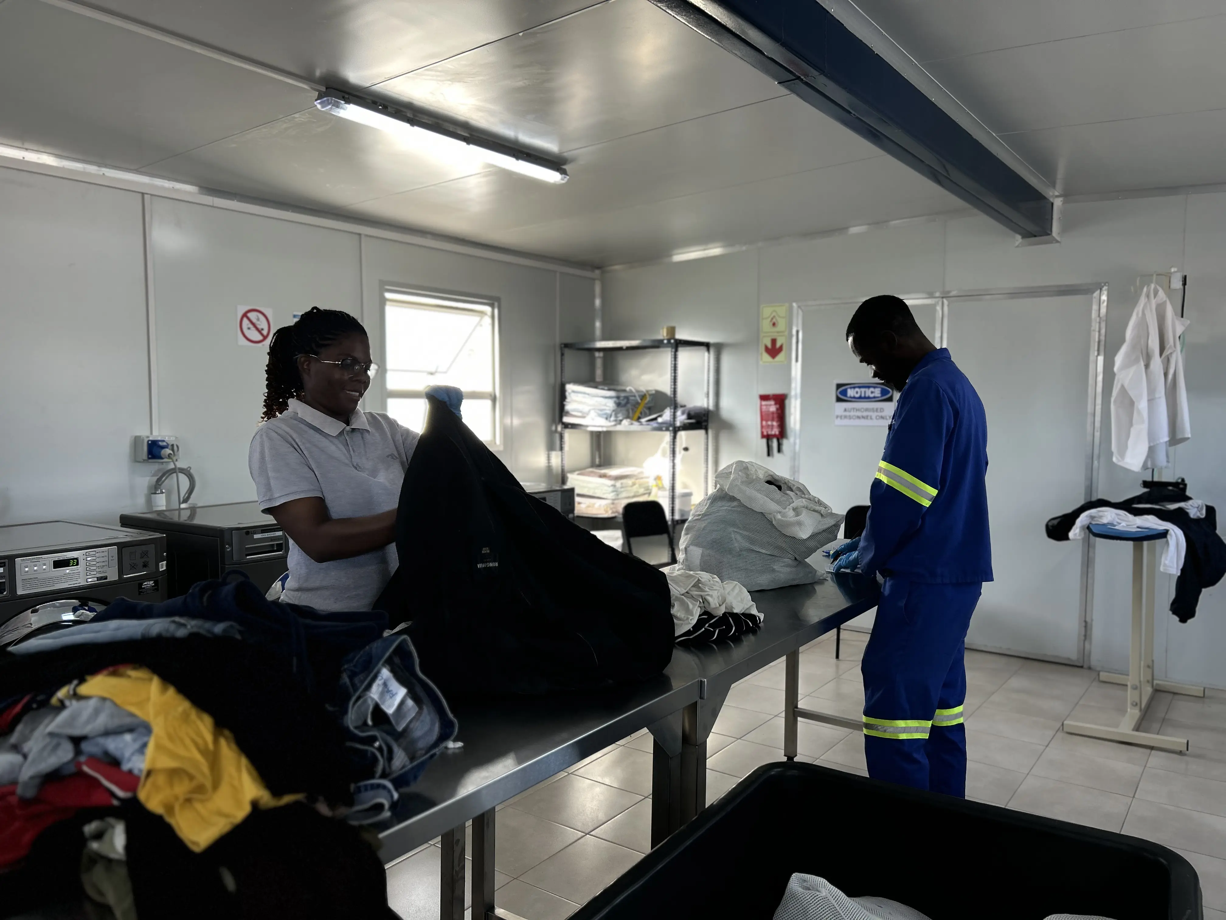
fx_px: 921
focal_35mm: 26
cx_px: 613
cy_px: 460
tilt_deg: -3.5
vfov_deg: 53.1
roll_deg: +0.1
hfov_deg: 67.3
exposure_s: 1/121
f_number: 1.5
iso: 50
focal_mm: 5.7
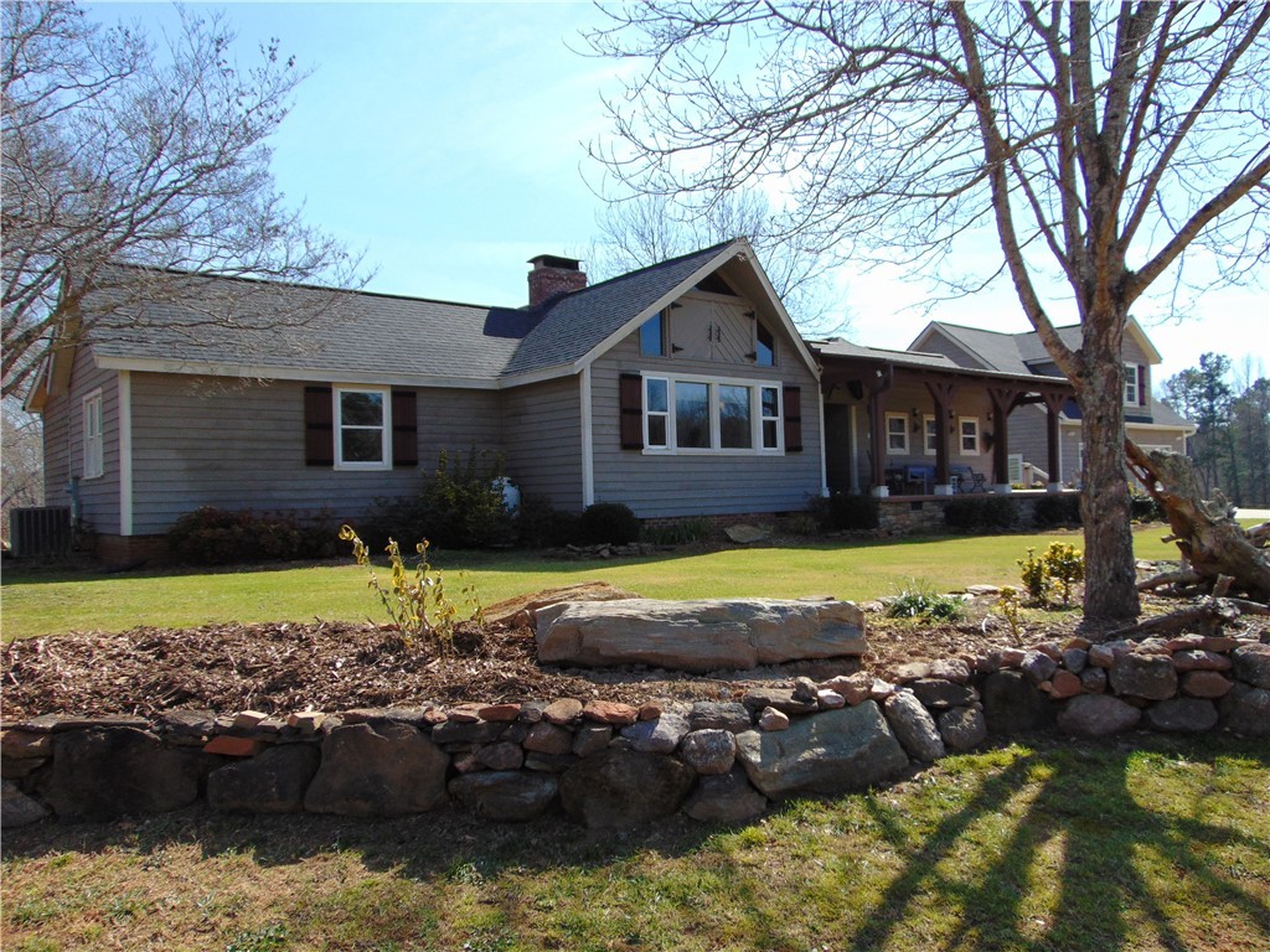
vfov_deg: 54.9
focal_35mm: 25
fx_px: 917
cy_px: 476
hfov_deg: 69.4
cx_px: 635
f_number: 3
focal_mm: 4.5
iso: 80
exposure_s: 1/800
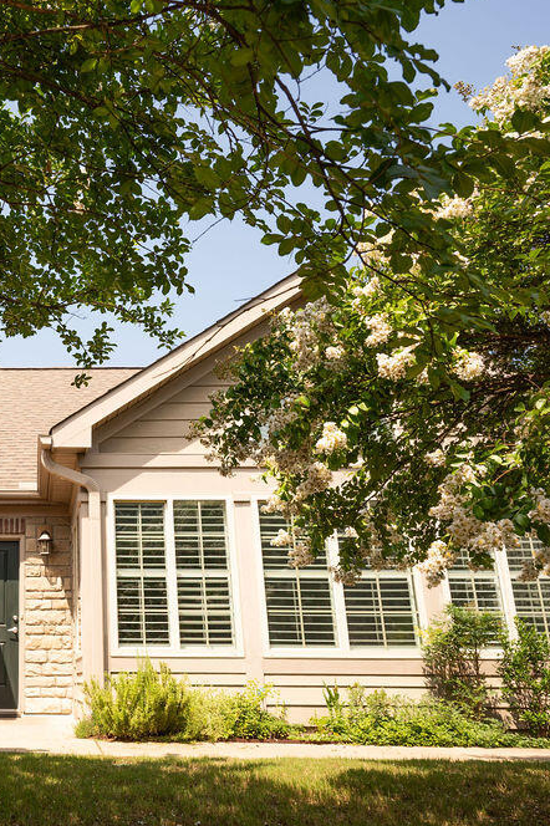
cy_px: 415
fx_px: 849
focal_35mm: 37
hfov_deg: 33.2
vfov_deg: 51.9
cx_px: 12
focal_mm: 24
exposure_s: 1/320
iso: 125
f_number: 9
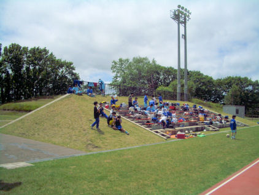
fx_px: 262
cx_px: 130
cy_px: 98
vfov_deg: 40.7
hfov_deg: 52.6
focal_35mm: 35
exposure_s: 1/2000
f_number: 4.3
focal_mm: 5.8
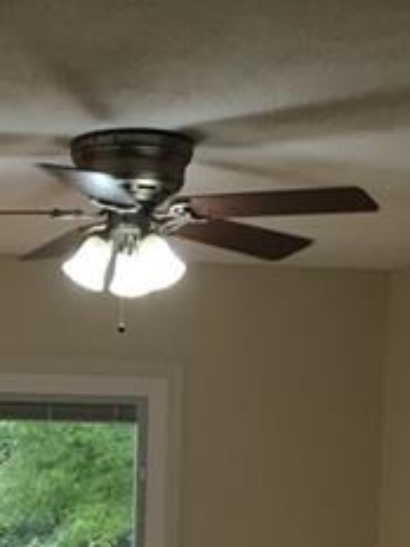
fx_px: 1516
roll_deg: +0.3
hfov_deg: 15.0
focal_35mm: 96
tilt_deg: -9.8
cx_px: -40
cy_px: 733
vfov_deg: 18.8
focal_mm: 4.15
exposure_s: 1/30
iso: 25
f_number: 2.2
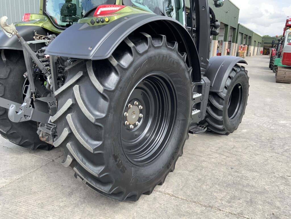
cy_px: 110
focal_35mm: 29
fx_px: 244
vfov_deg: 48.2
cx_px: 146
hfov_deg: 61.7
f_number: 1.8
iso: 16
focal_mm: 3
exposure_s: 1/380
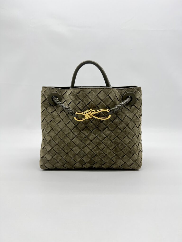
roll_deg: -0.1
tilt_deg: -7.2
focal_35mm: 26
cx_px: 91
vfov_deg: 67.3
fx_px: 182
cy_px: 121
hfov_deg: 53.1
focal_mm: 5.7
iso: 32
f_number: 1.5
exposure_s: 1/124
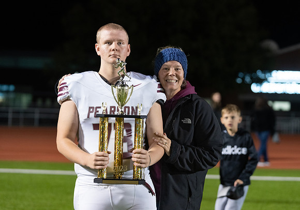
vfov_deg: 12.1
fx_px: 993
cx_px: 163
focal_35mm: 117
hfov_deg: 17.2
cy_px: 102
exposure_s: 1/320
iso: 4000
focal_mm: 110
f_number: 3.5
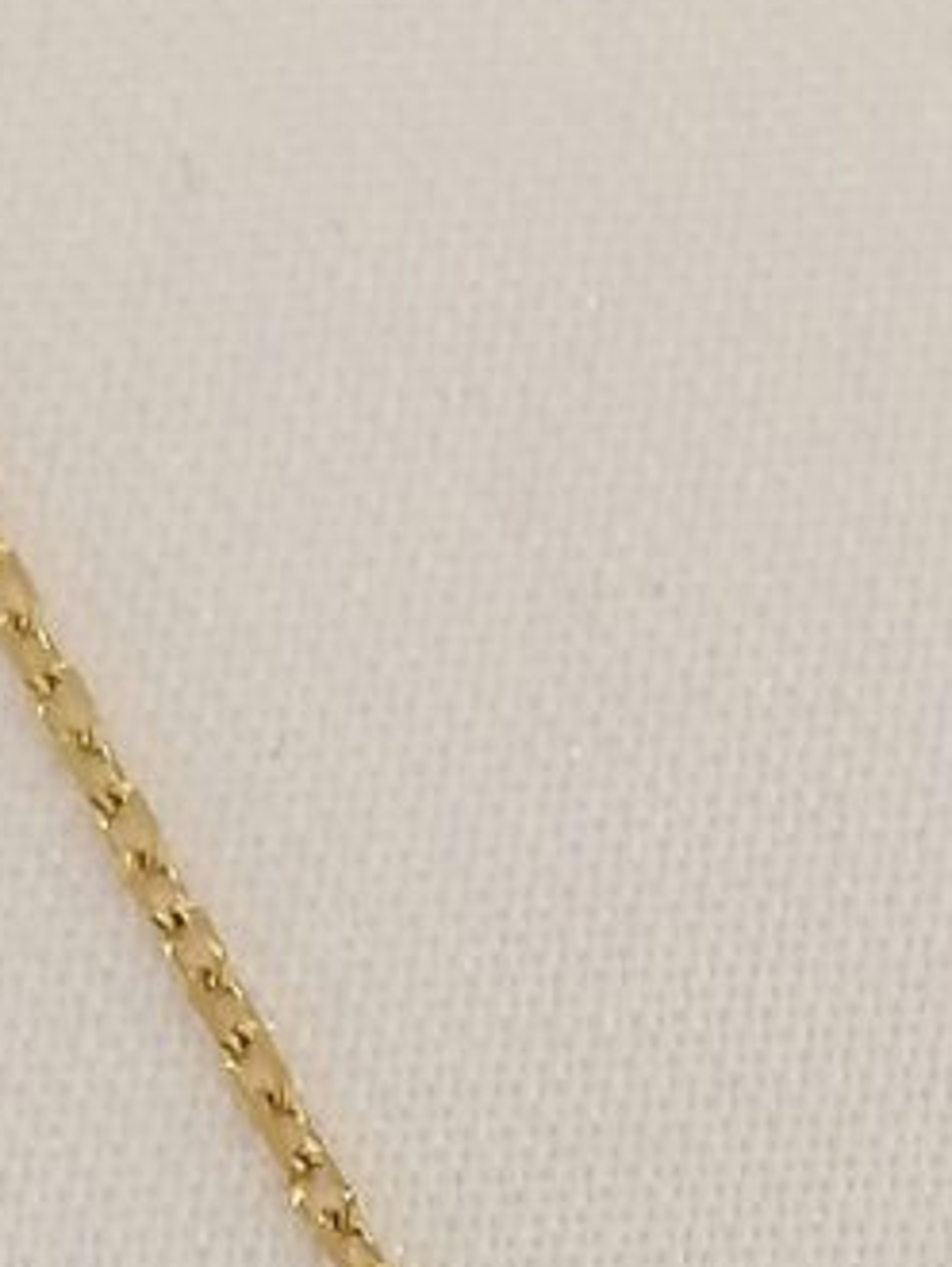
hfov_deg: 6.9
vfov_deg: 9.2
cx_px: 1079
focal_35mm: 214
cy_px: 1417
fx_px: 7837
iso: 80
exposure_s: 1/50
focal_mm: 4.75
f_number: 1.8
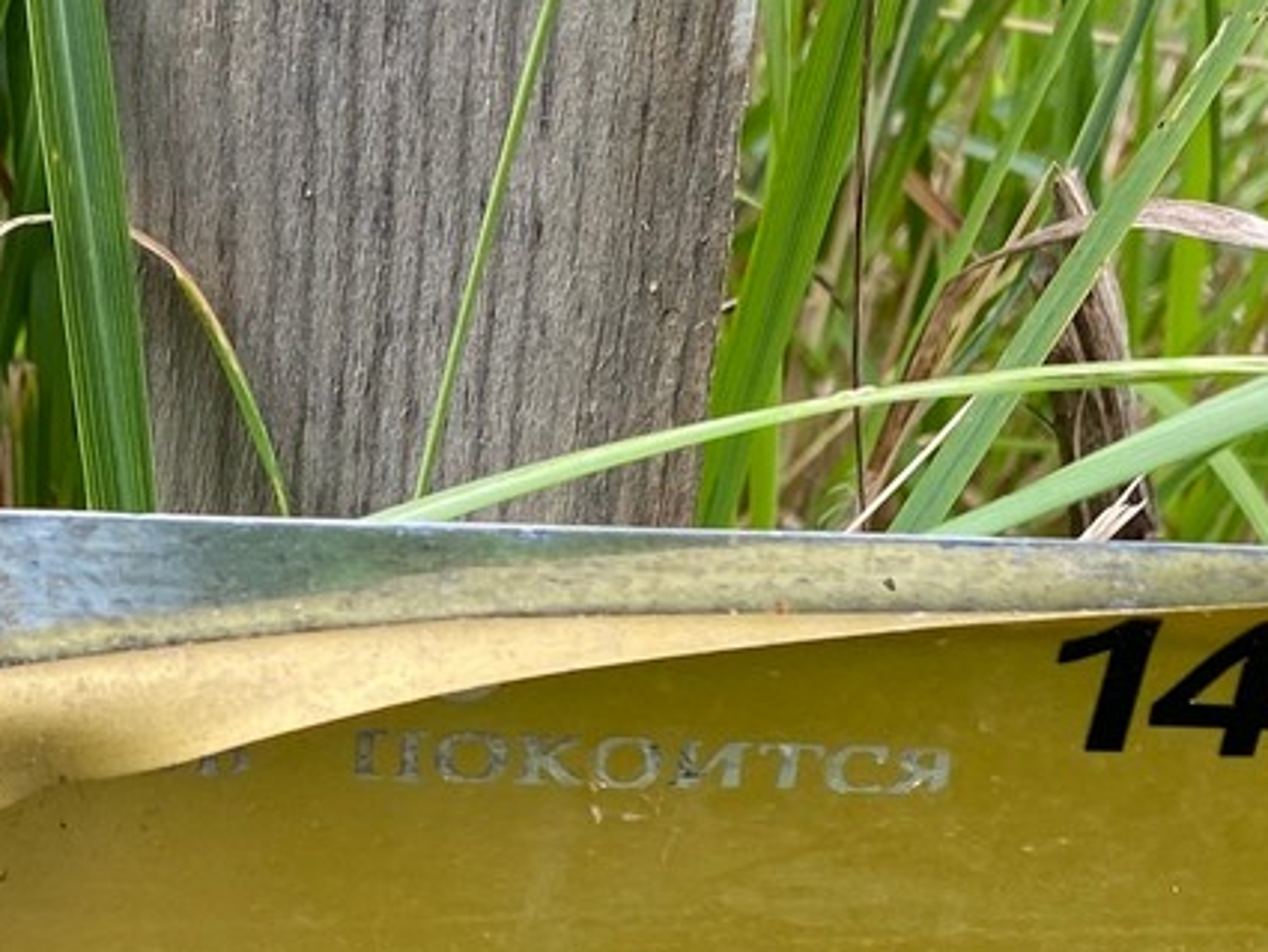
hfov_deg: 21.9
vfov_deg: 15.5
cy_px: 1432
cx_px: 203
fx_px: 3224
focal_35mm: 88
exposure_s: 1/237
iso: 32
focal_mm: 4.25
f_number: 1.8
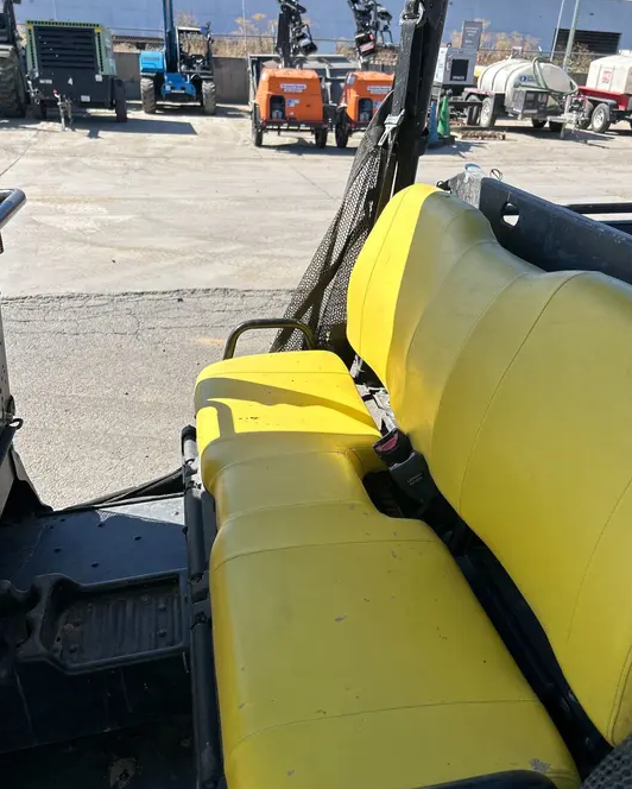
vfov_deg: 62.1
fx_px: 654
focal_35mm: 28
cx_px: 318
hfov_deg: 51.6
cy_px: 430
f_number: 1.5
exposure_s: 1/2762
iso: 50
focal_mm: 5.7
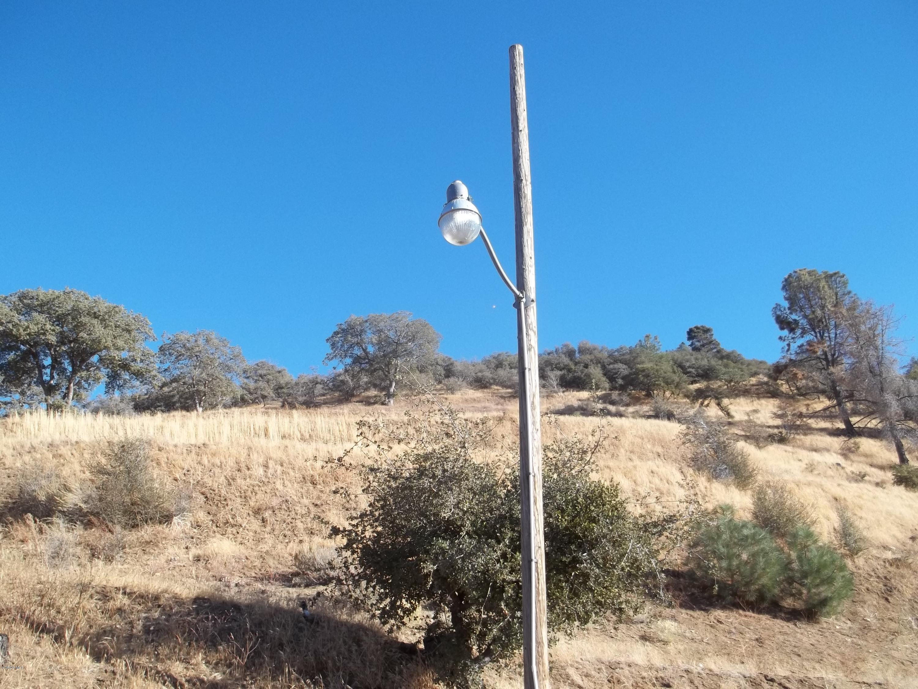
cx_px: 459
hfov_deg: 55.4
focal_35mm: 33
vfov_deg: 42.9
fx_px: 875
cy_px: 344
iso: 64
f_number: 3.3
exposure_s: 1/500
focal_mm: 5.9
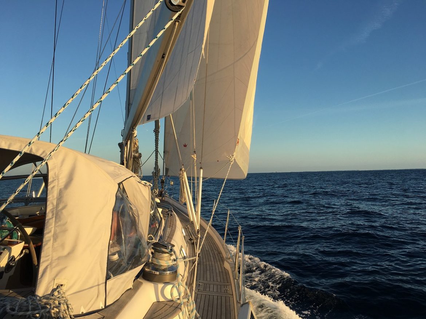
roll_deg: +0.3
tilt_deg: +2.1
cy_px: 160
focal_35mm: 29
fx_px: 357
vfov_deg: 48.2
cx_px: 213
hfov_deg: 61.6
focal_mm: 4.15
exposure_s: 1/1040
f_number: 2.2
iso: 25
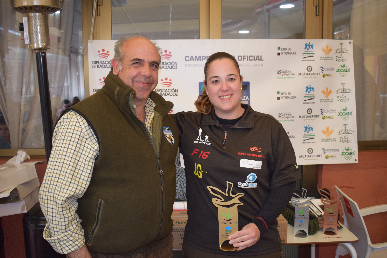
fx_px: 403
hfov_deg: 51.3
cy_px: 129
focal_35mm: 38
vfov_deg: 35.5
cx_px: 194
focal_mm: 25
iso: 800
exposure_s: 1/80
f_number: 4.5
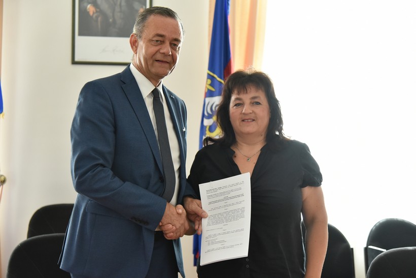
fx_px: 670
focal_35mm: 58
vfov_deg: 23.4
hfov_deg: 34.5
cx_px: 208
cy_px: 139
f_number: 4
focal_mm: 58
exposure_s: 1/800
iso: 5000
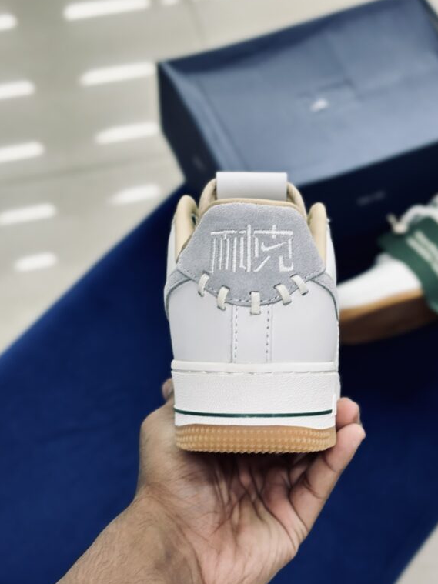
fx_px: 996
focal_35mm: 59
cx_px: 256
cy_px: 324
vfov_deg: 32.7
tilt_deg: -57.9
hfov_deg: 24.8
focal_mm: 6.86
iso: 64
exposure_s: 1/100
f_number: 1.78
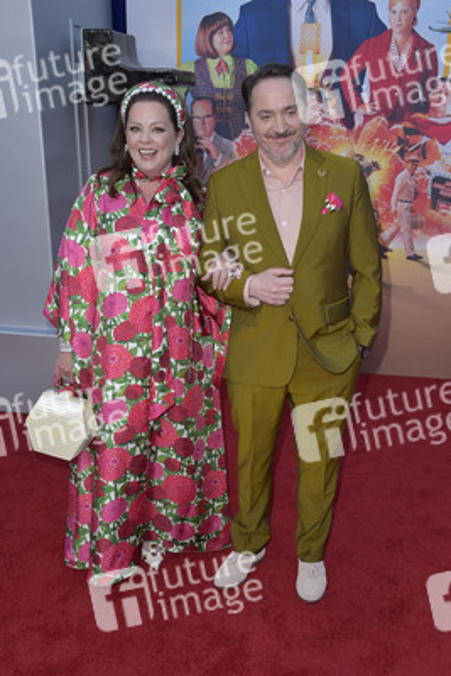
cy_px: 338
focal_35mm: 35
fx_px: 657
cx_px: 226
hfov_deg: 37.9
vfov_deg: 54.4
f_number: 6.3
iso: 400
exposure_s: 1/250
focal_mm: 35
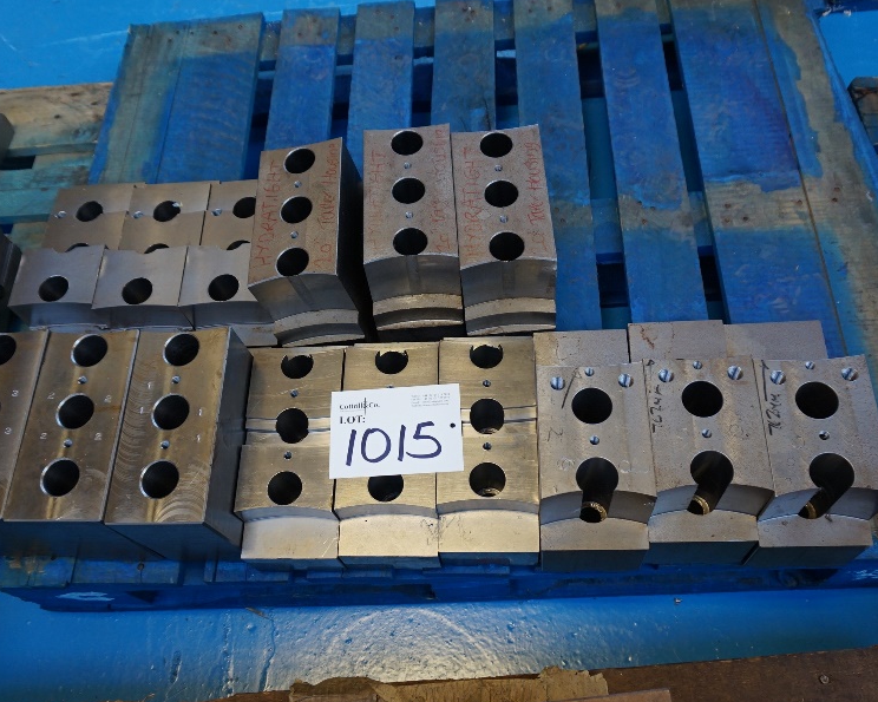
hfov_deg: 57.2
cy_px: 365
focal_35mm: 31
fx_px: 805
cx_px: 428
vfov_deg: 47.1
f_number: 4
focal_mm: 16
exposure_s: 1/160
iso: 640
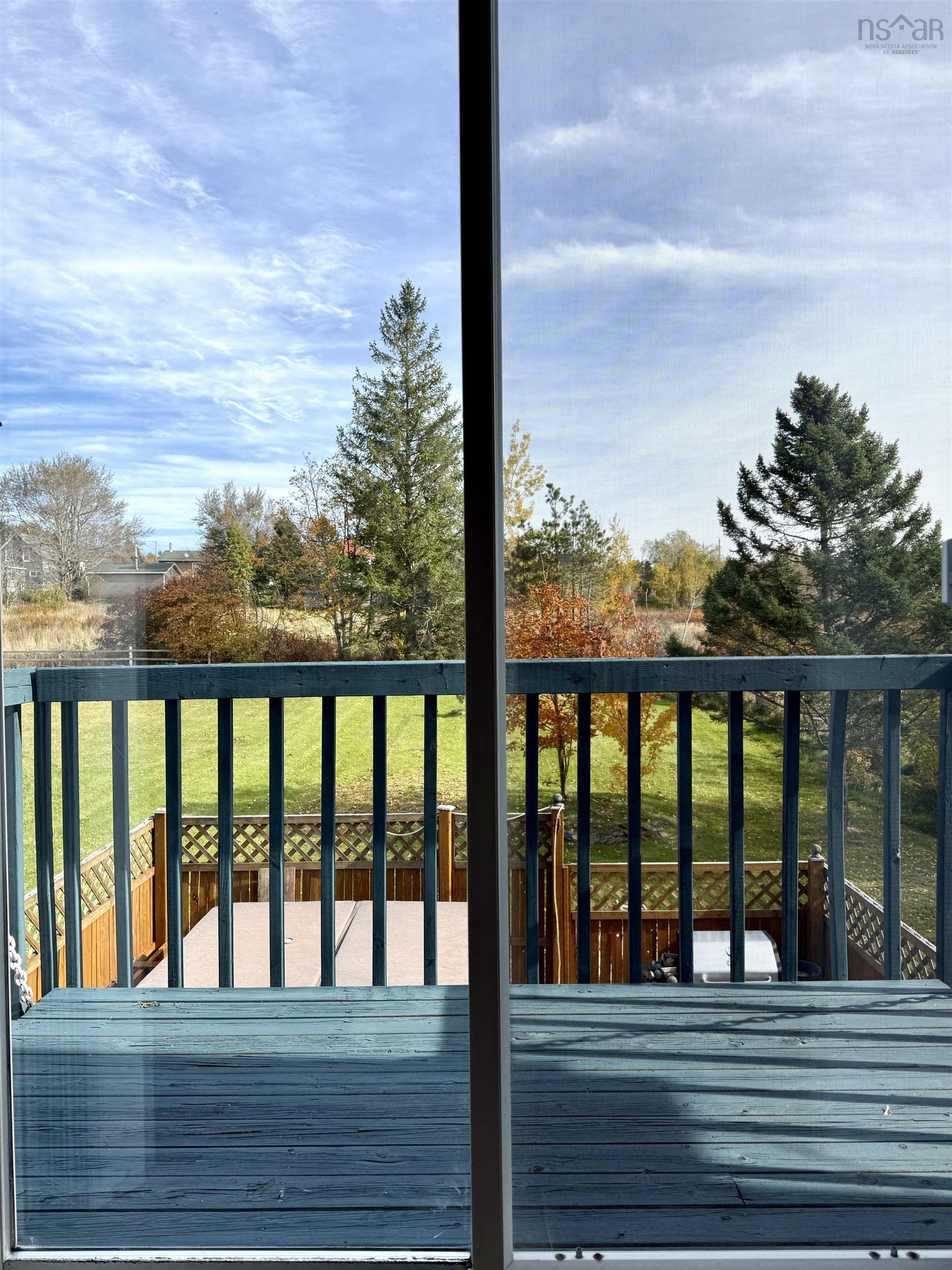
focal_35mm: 24
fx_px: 880
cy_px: 635
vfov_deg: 71.6
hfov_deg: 56.8
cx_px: 476
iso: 80
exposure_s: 1/2703
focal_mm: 6.76
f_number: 1.78
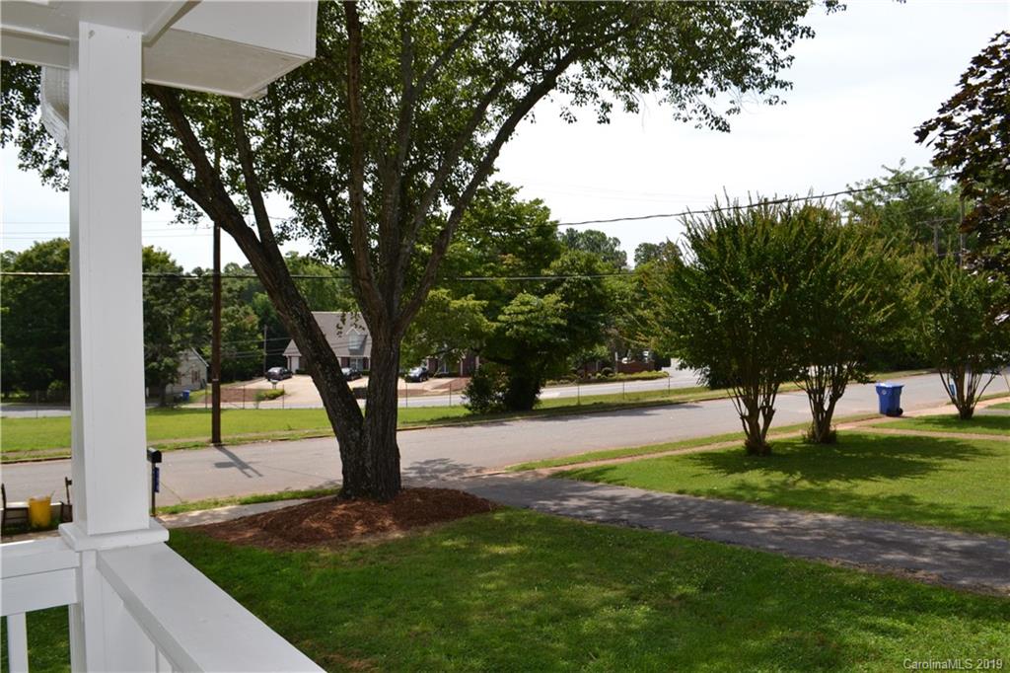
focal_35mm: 27
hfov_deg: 67.4
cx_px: 505
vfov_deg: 47.9
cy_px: 336
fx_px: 757
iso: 100
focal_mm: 18
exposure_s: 1/200
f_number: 8
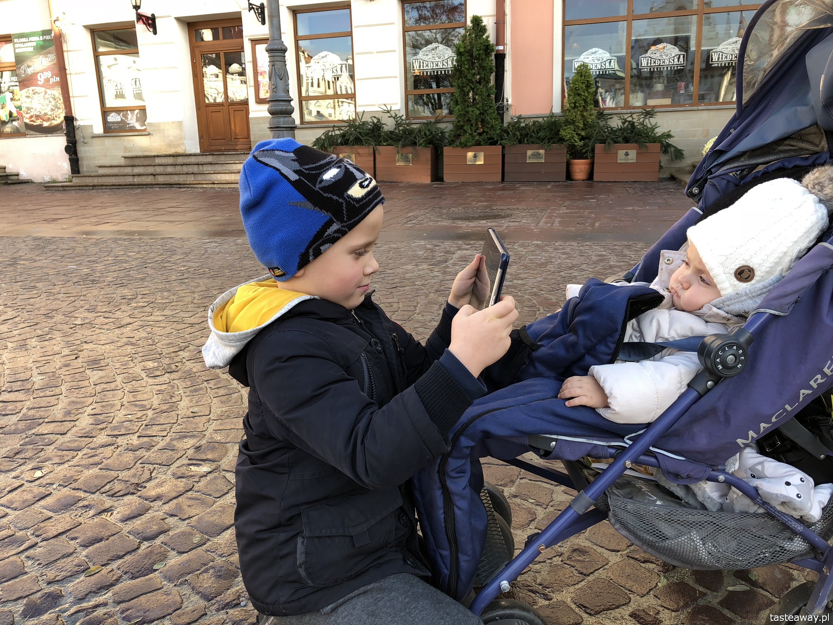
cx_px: 416
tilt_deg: -13.1
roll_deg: +2.3
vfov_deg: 48.2
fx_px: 698
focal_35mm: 29
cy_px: 312
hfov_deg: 61.7
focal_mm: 3.99
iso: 20
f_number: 1.8
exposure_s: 1/124
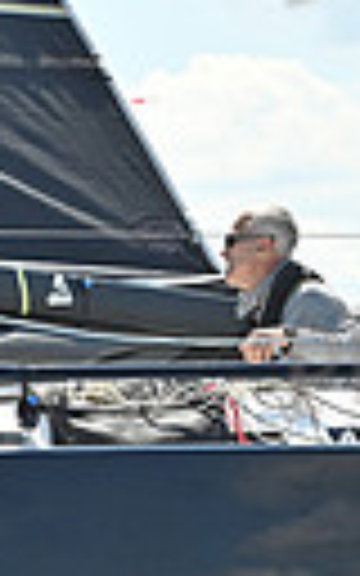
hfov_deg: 3.5
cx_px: 50
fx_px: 5934
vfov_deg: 5.5
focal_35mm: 378
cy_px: 601
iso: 250
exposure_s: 1/1250
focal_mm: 82
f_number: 6.3
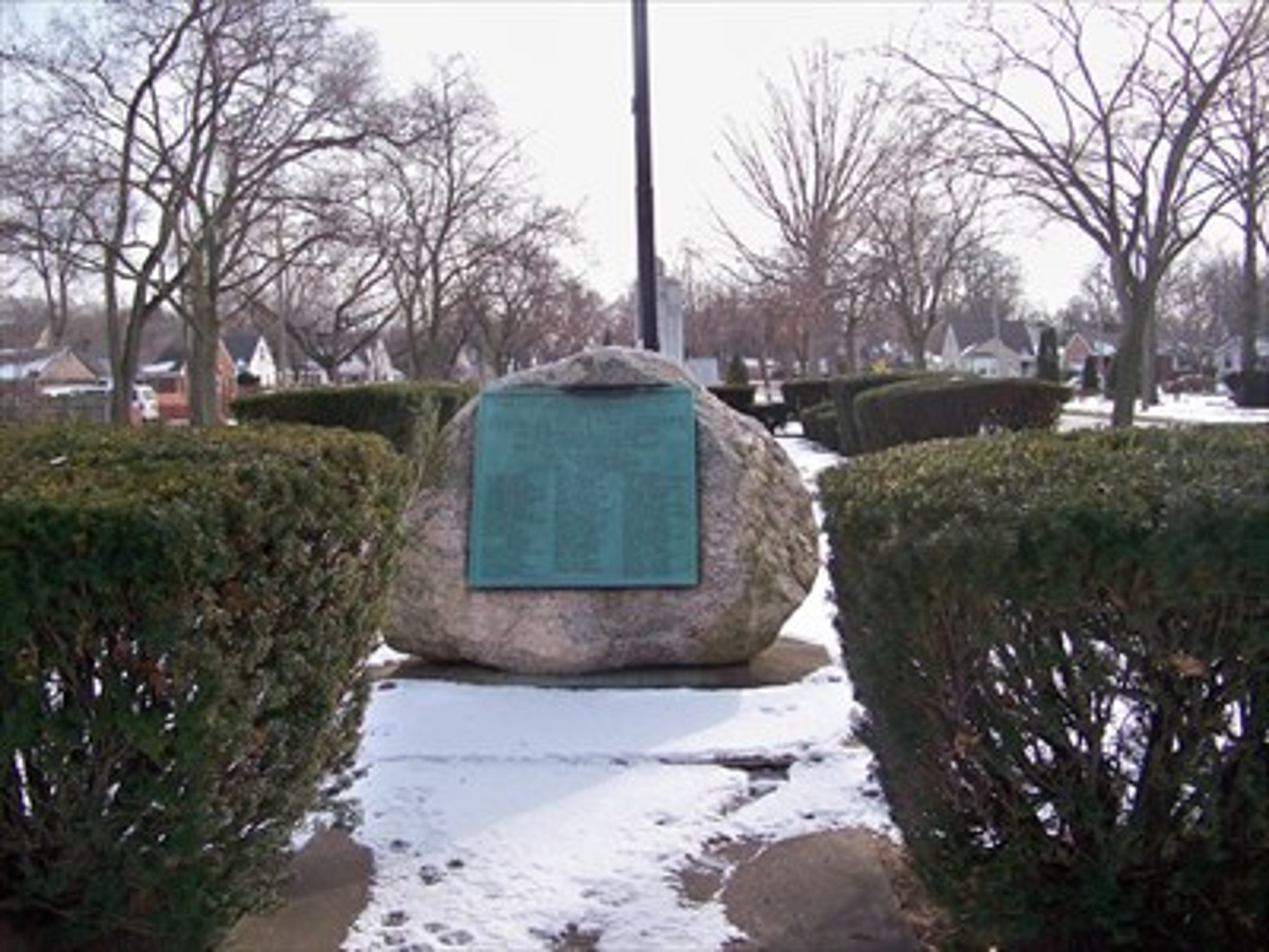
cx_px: 634
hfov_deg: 55.4
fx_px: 1210
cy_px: 476
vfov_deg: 42.9
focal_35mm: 33
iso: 64
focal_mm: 5.85
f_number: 2.8
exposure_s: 1/500
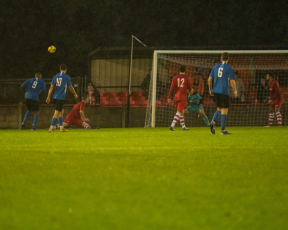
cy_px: 126
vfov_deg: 4.2
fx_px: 3150
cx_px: 112
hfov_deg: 5.2
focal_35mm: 370
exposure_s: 1/1000
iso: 5000
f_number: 2.8
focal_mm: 200
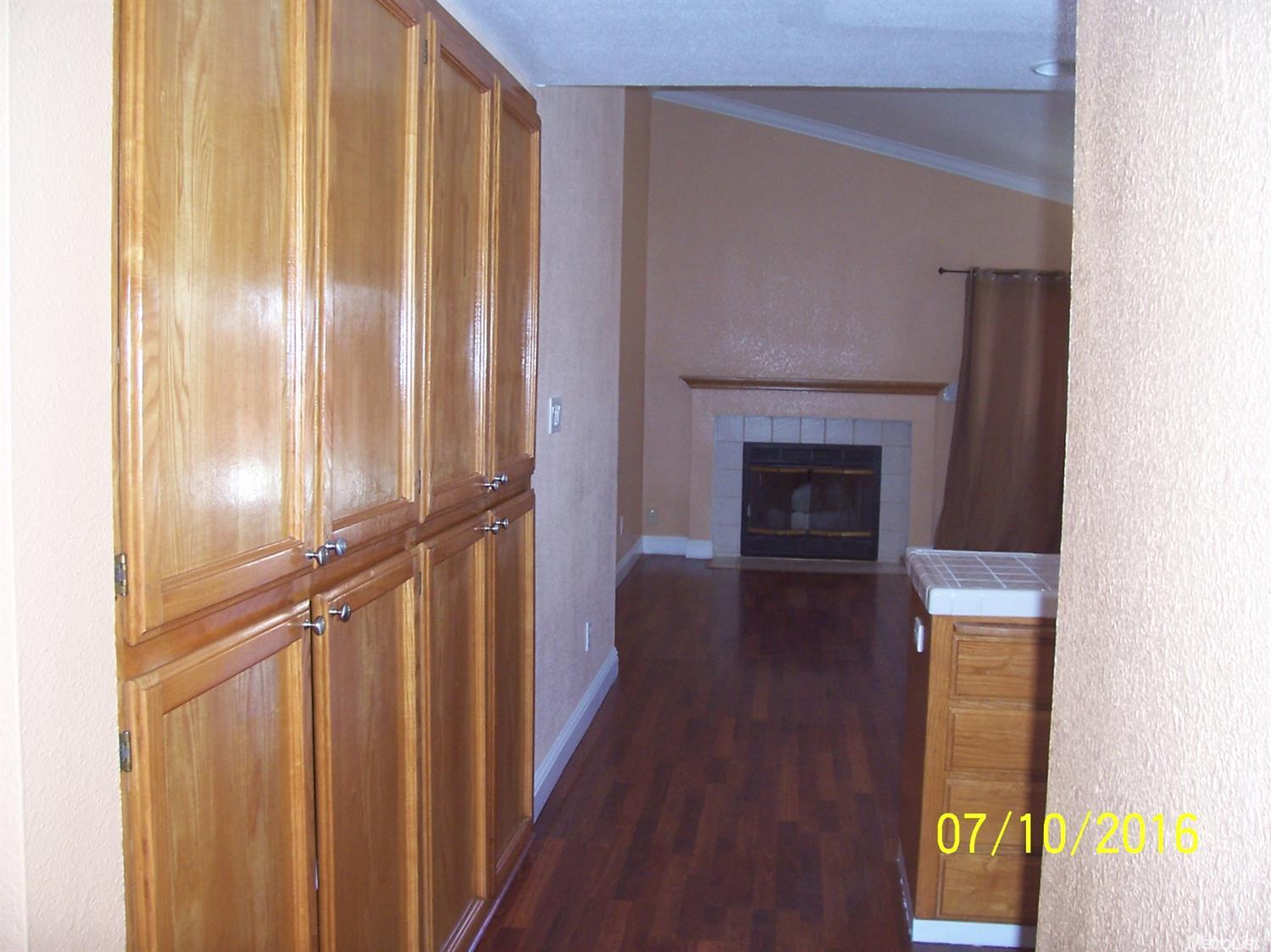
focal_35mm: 34
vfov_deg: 41.8
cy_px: 476
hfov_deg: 54.0
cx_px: 636
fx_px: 1248
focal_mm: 5.6
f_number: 2.7
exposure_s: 1/60
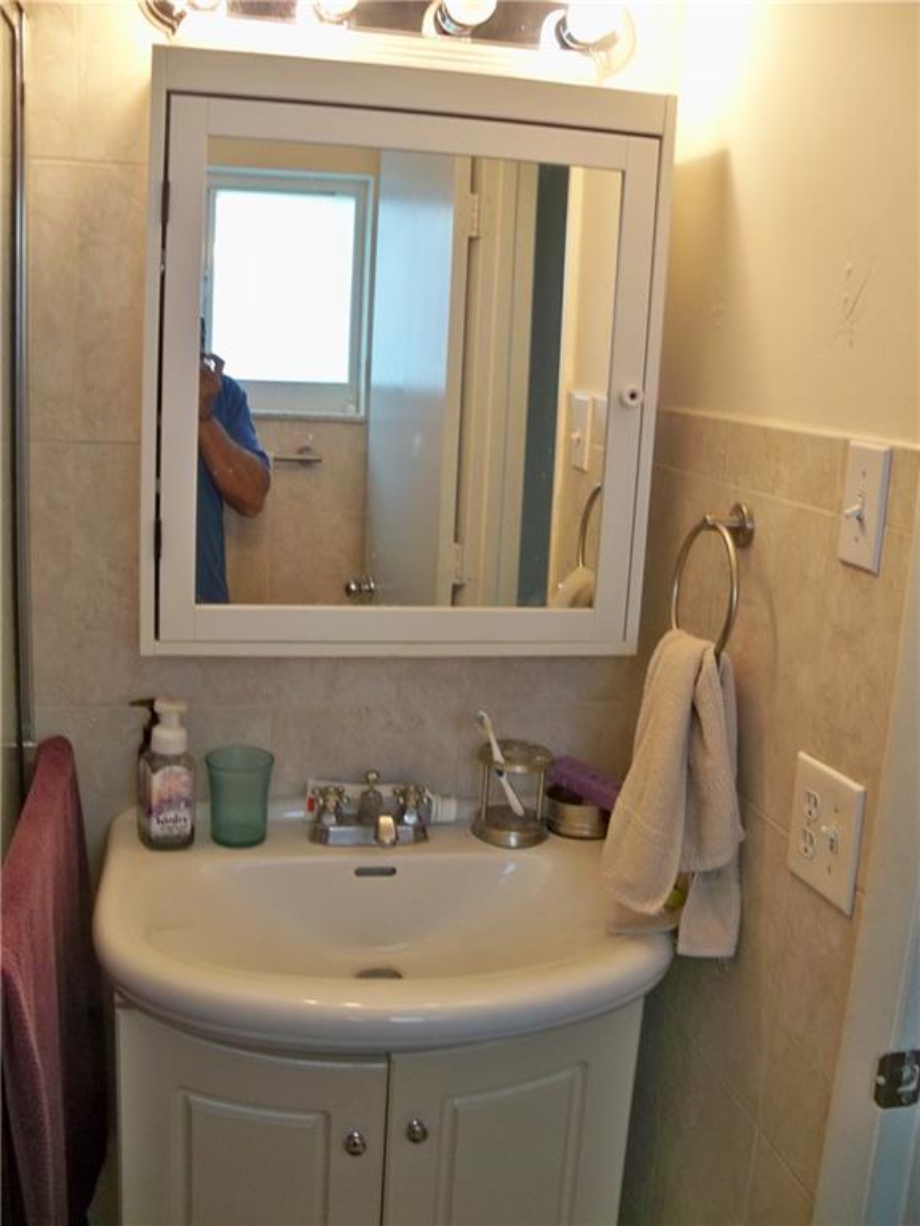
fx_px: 1240
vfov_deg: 52.6
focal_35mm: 35
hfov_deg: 40.7
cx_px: 460
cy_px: 613
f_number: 3.5
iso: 125
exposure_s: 1/30
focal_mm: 6.2
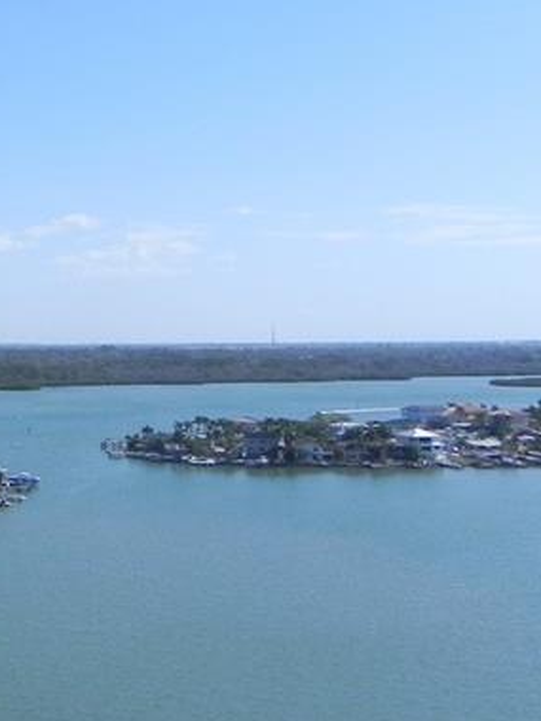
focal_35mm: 70
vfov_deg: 27.7
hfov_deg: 18.6
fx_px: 1459
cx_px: -264
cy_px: 287
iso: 160
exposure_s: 1/546
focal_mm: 4.6
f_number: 8
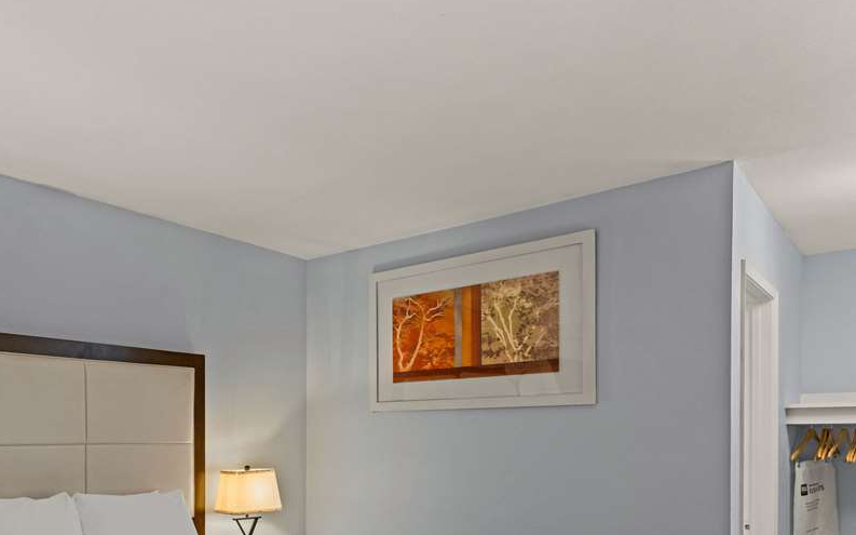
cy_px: 440
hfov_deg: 66.6
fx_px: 630
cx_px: 287
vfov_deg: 43.5
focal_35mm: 27
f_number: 5.6
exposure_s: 1/4
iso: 400
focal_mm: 14
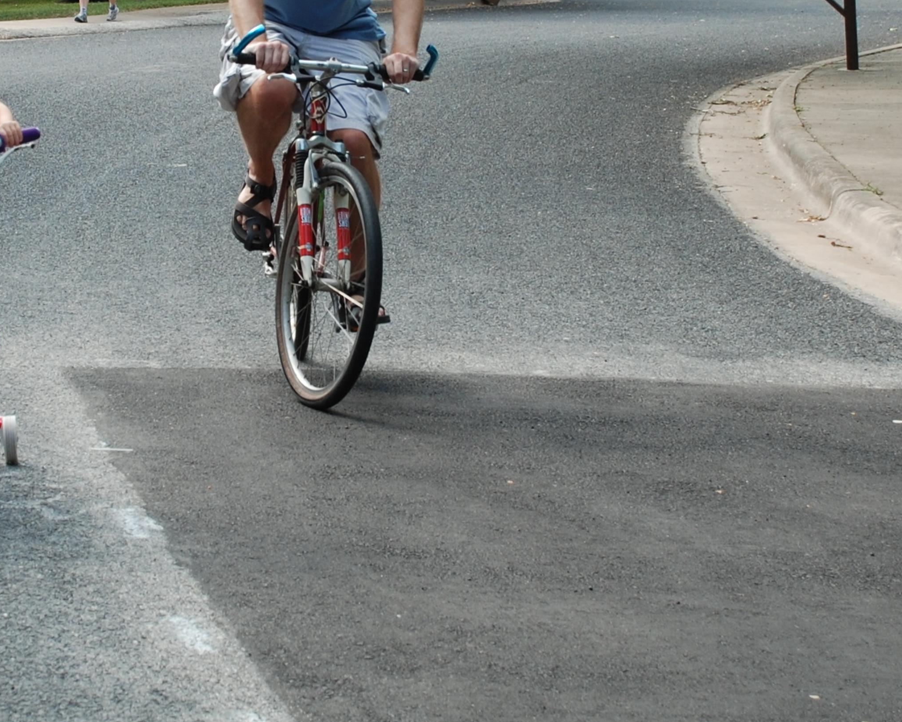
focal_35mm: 83
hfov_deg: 22.7
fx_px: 2213
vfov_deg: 18.4
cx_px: 174
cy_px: 202
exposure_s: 1/125
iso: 160
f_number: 5.6
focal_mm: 31
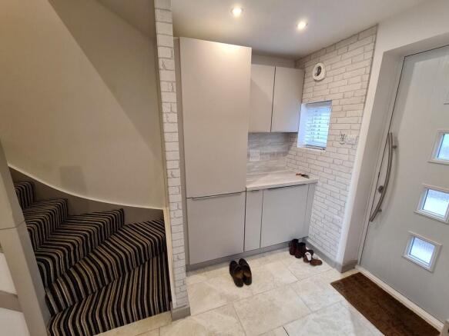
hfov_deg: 106.2
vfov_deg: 89.9
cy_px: 168
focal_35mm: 13
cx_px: 224
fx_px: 169
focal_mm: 2.2
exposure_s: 1/50
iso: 200
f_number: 2.2
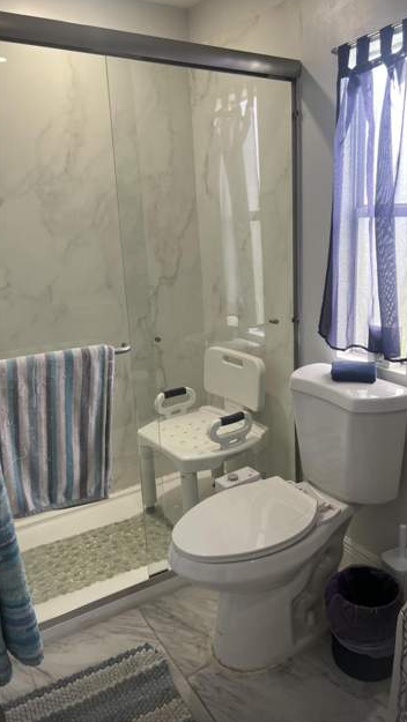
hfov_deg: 39.8
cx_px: 266
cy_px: 359
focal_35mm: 29
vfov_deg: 66.0
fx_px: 556
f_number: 1.5
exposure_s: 1/120
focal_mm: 5.7
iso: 100
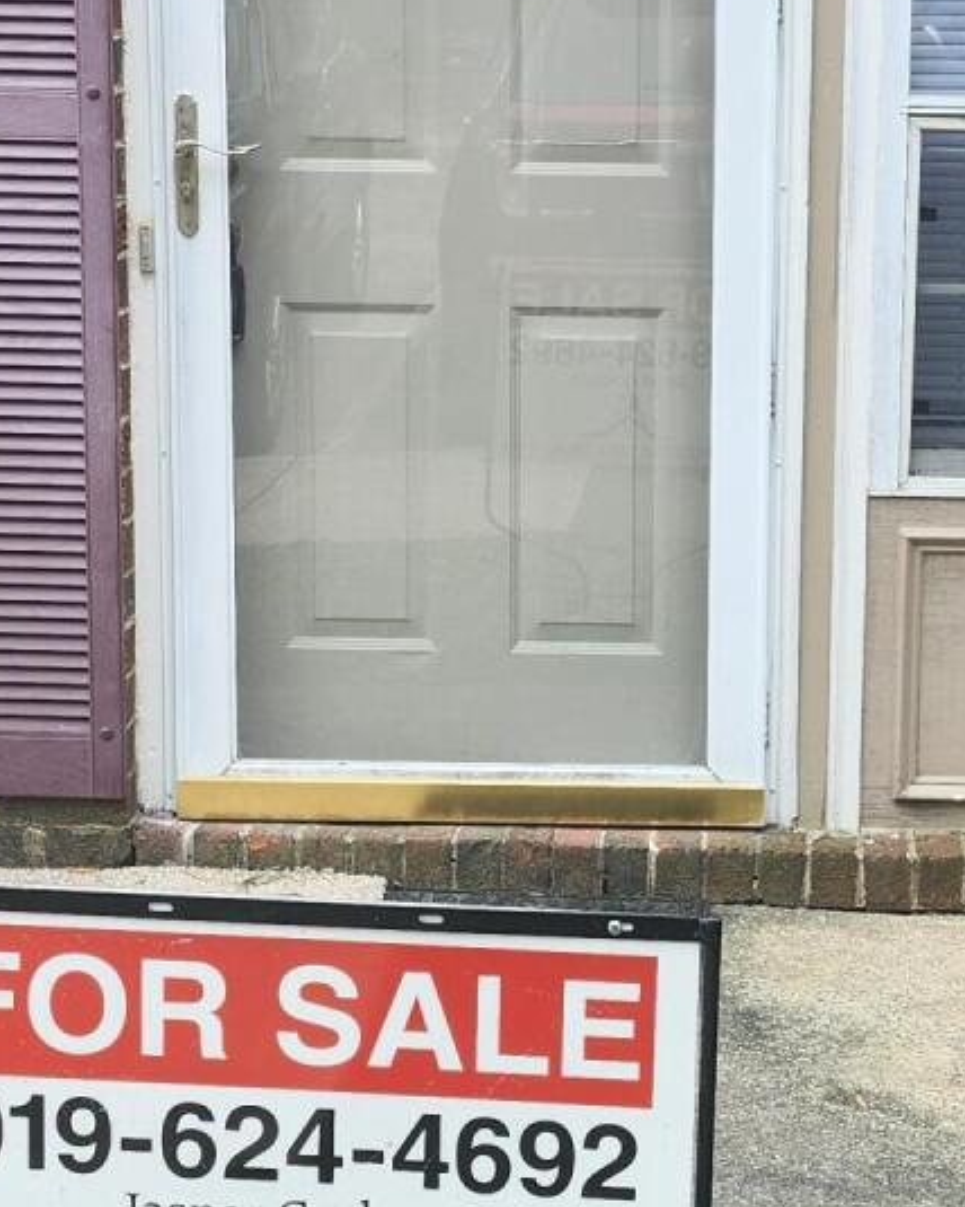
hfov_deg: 18.2
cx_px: 690
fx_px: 2999
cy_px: 596
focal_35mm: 84
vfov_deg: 22.7
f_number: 1.8
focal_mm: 5.54
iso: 25
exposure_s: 1/285
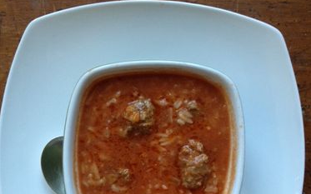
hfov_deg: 40.3
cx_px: 156
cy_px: 144
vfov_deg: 25.5
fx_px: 424
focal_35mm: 50
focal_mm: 4.28
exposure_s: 1/20
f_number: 2.4
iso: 125
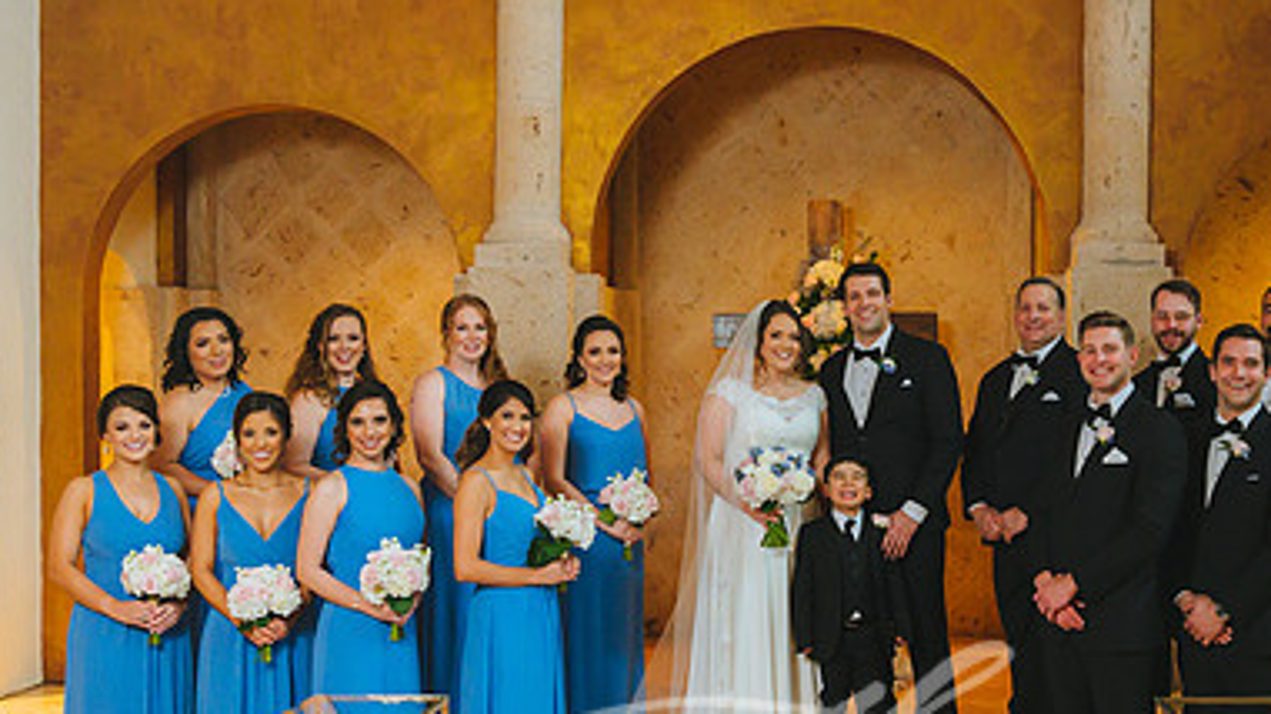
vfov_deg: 23.4
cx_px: 821
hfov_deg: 40.2
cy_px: 454
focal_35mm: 51
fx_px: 1718
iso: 4000
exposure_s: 1/160
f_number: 4
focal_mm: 32
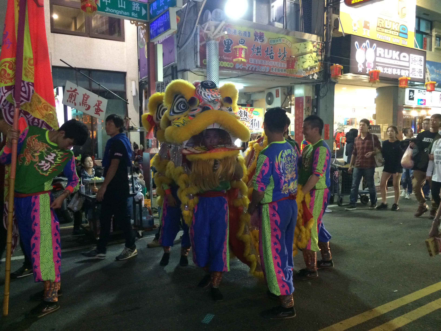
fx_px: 369
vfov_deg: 48.2
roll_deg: -0.3
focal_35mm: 29
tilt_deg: -4.7
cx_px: 220
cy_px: 166
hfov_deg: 61.7
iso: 320
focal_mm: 4.15
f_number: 2.2
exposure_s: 1/30
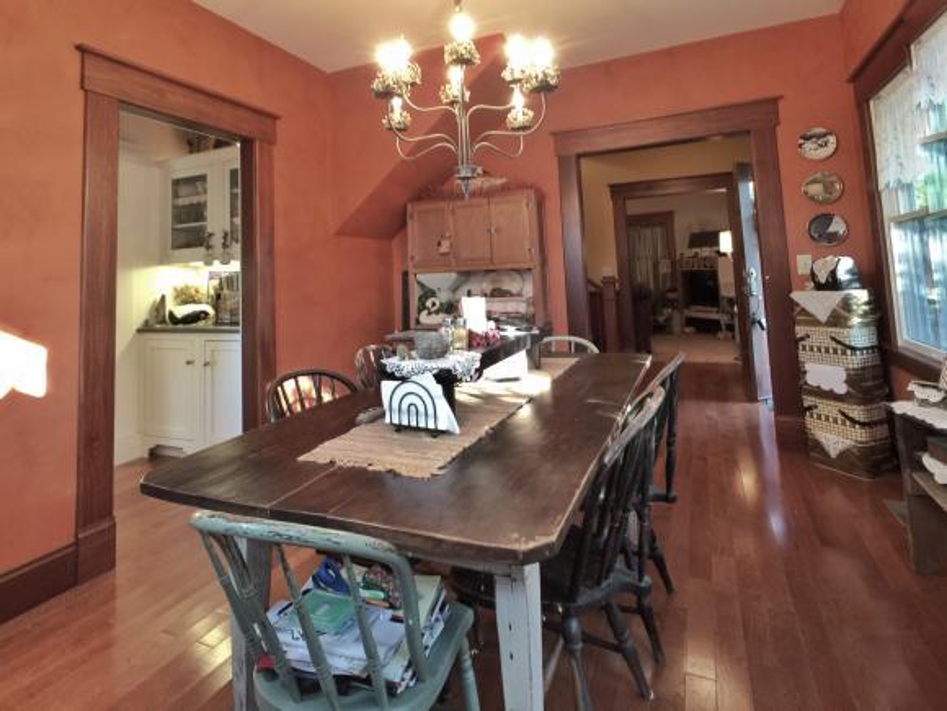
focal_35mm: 29
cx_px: 474
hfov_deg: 61.7
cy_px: 356
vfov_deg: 48.2
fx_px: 793
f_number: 2.2
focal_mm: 4.15
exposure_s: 1/15
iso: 64
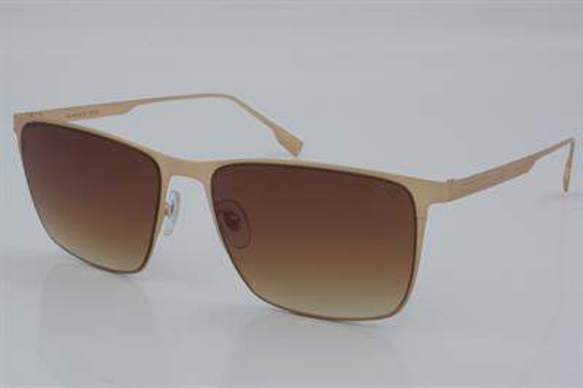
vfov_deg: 18.2
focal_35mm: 75
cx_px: 292
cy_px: 194
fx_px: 1214
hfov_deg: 27.0
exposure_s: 1/4
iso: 100
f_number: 32
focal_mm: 50
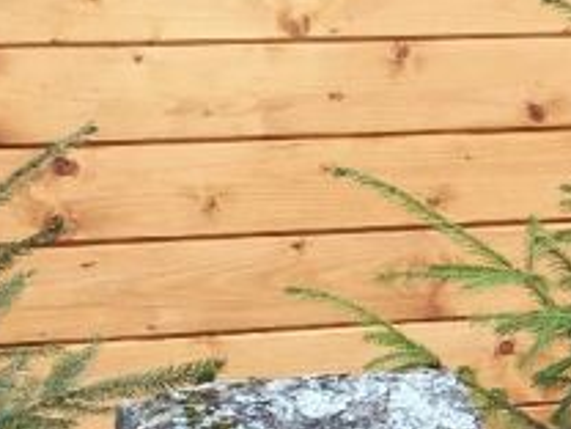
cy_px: 305
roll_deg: +0.5
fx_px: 2755
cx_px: 955
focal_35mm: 167
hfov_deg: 11.2
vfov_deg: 8.9
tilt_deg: -5.1
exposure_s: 1/150
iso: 25
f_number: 2.2
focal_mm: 4.15
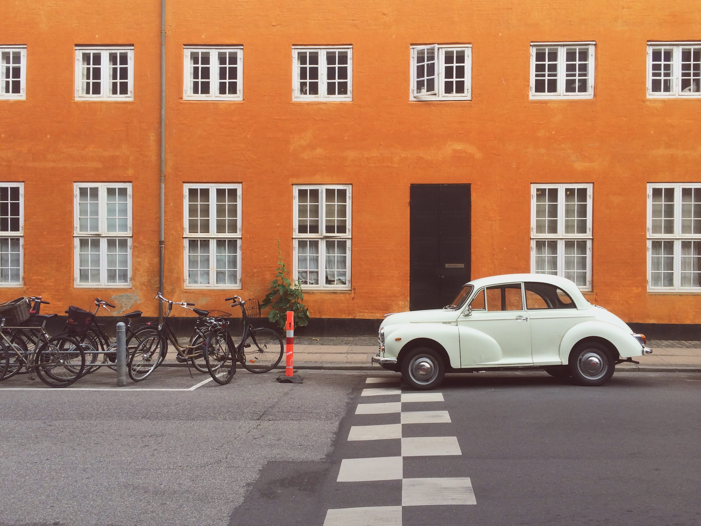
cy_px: 263
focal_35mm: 29
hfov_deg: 61.7
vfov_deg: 48.2
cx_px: 350
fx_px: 587
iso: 32
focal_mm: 4.15
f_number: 2.2
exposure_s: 1/456
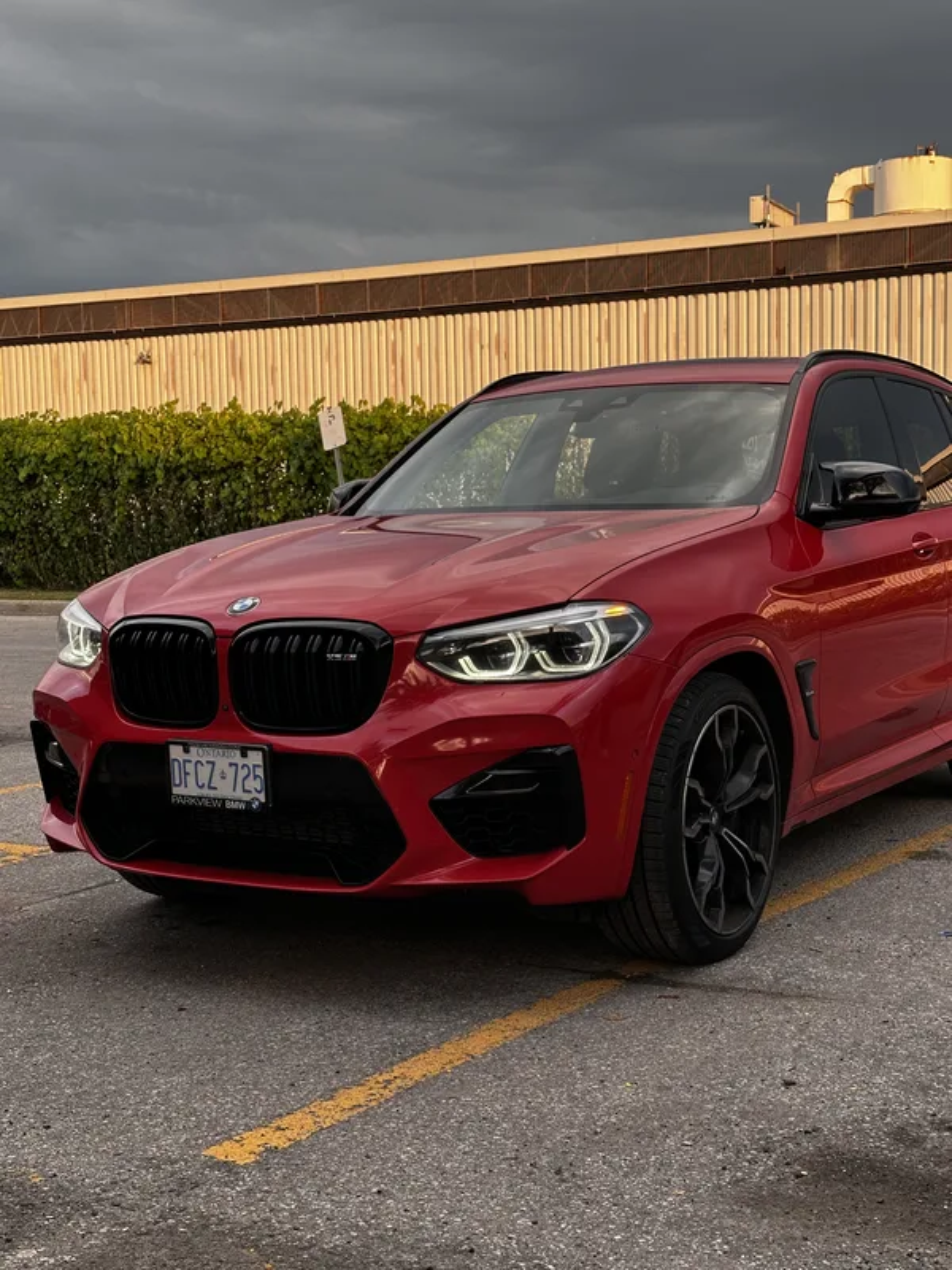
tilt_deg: -3.9
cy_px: 635
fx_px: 1760
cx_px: 476
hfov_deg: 30.3
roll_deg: +0.9
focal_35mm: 48
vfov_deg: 39.7
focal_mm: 6.86
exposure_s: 1/167
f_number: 1.78
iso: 50
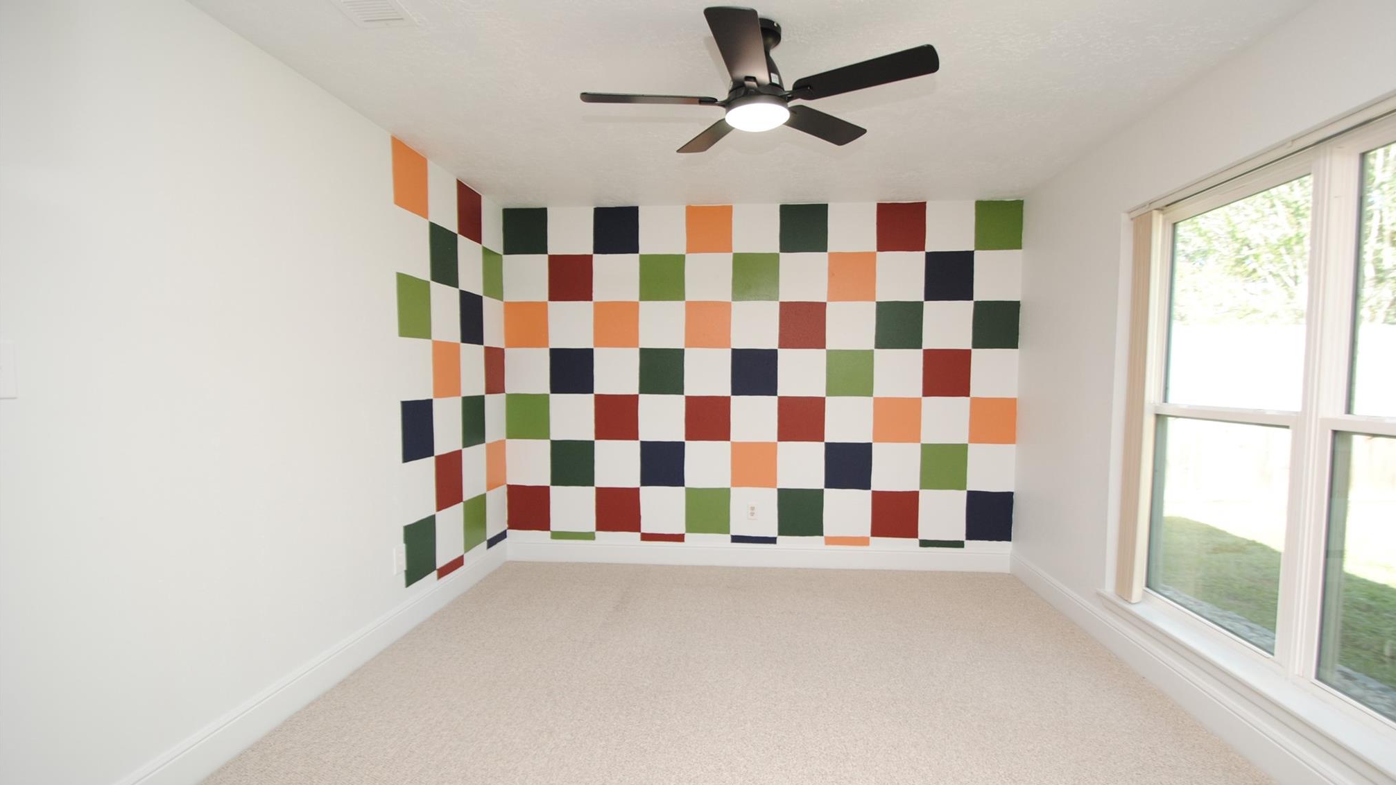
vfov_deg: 67.0
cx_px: 708
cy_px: 408
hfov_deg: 99.4
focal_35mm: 16
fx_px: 592
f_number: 4
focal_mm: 10
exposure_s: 1/60
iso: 200
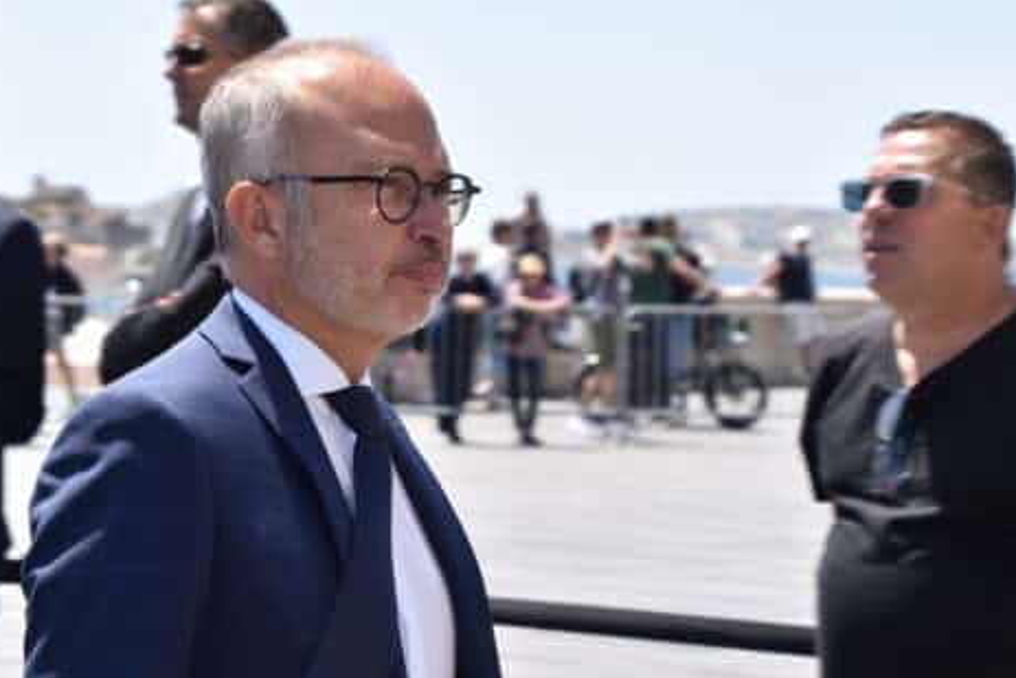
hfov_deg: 15.1
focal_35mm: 136
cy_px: 296
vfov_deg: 10.1
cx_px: 397
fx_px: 3839
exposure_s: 1/200
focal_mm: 70
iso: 100
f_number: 8
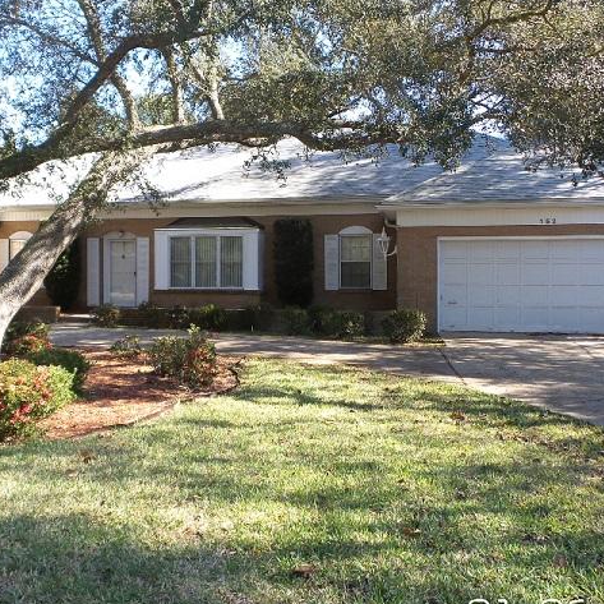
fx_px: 651
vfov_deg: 49.7
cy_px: 282
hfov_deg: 49.6
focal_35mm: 33
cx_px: 260
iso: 100
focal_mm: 4.1
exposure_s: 1/125
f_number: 4
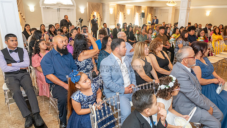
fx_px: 157
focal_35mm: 26
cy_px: 65
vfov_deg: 44.4
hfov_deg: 71.9
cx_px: 117
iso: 1250
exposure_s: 1/200
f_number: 3.5
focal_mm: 24
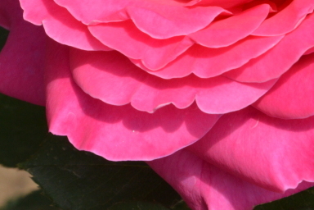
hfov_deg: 2.6
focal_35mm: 779
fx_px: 6797
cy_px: -68
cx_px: 144
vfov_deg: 1.8
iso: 560
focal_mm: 195
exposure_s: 1/250
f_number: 20
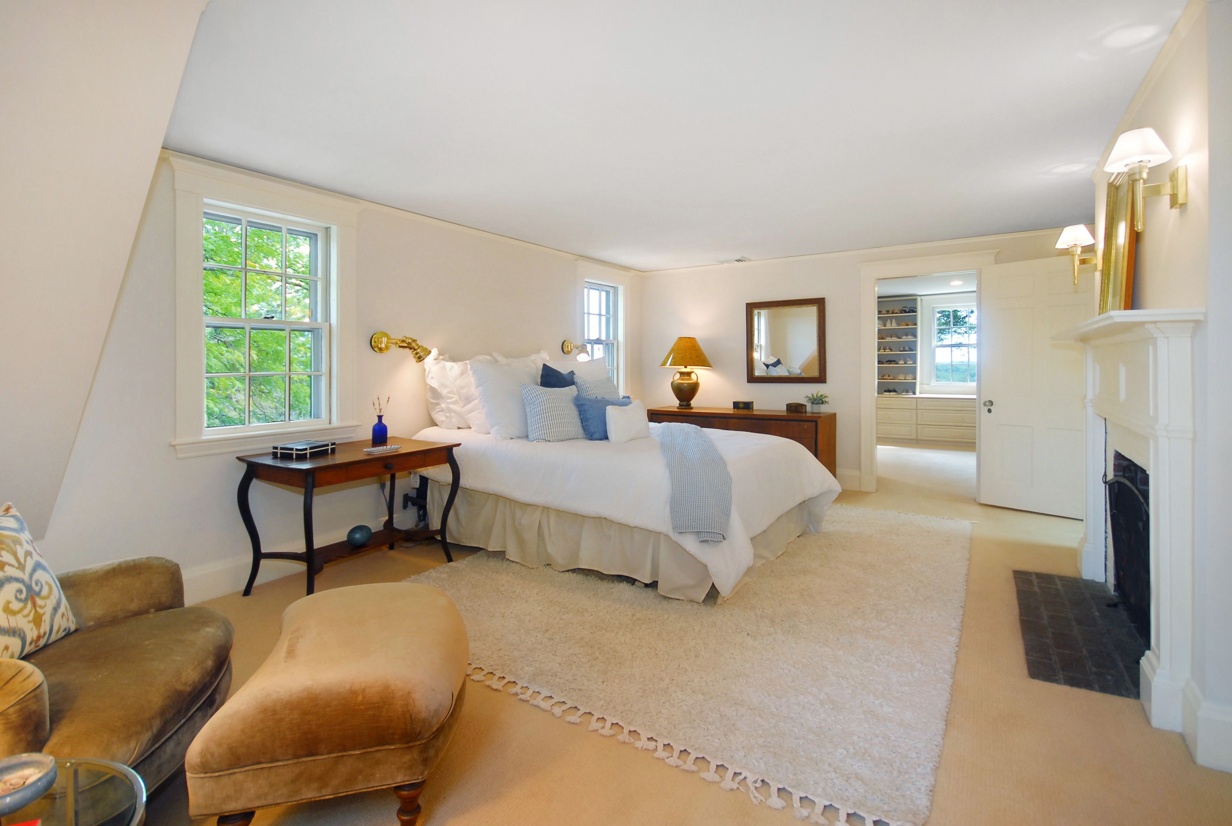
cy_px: 413
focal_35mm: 15
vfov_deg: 77.5
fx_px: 514
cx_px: 616
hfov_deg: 100.3
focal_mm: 10
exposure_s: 1/60
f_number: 5
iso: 500
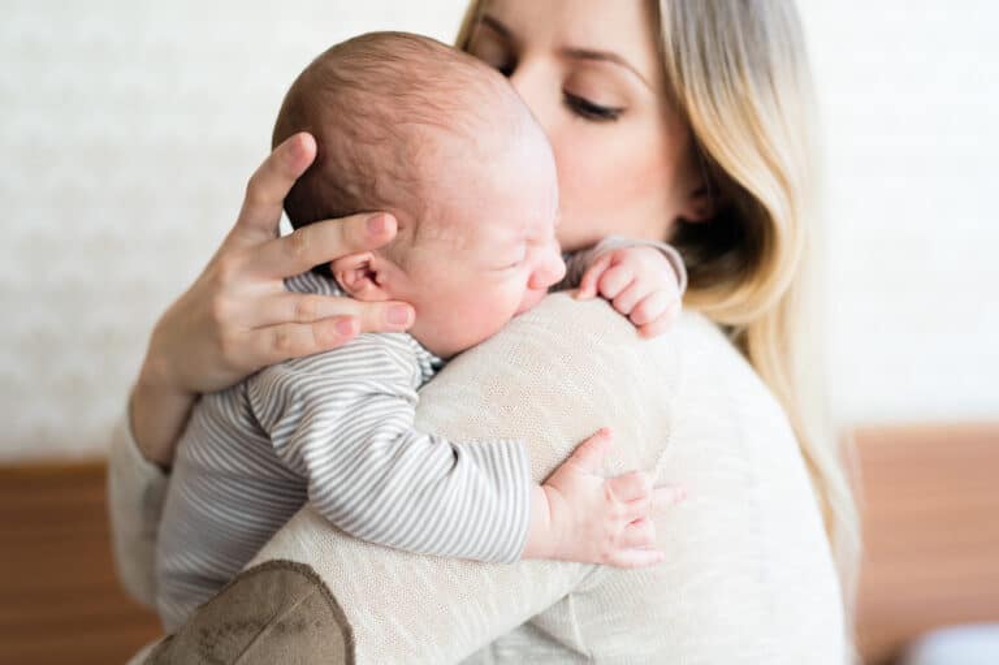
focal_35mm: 50
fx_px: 1387
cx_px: 500
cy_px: 332
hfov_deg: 39.6
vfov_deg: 27.0
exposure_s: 1/500
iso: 800
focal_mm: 50
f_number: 2.5
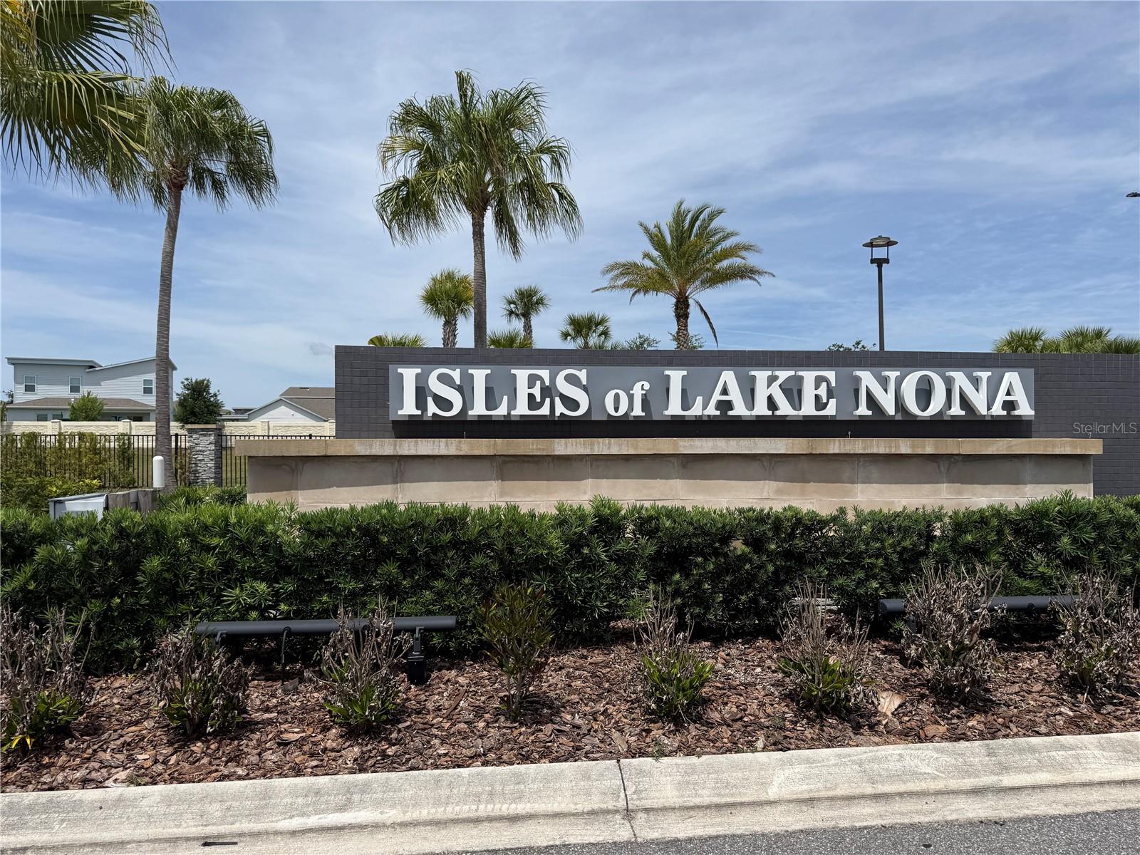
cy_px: 428
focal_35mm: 24
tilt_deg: -0.6
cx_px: 570
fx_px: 790
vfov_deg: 56.8
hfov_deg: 71.6
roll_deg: +2.3
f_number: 1.78
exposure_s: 1/6711
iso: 80
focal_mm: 6.76
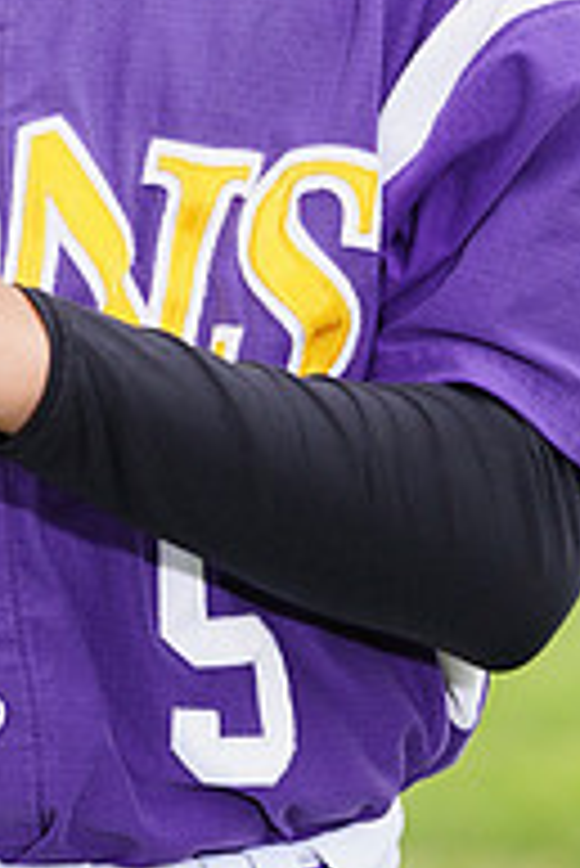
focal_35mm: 761
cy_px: -351
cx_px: -115
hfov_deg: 1.8
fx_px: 18357
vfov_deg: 2.7
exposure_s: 1/250
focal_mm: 253
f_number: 9
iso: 200
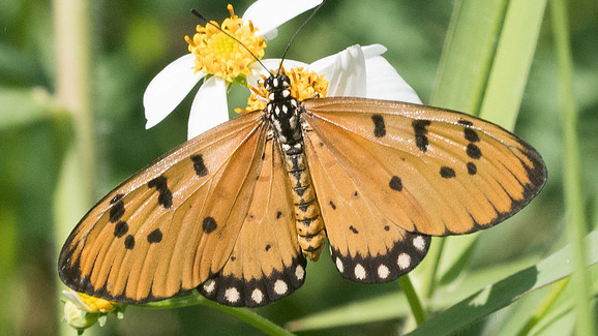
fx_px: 12557
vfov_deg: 1.5
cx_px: 317
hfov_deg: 2.7
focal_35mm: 792
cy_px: 240
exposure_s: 1/1000
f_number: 11
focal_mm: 150
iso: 800
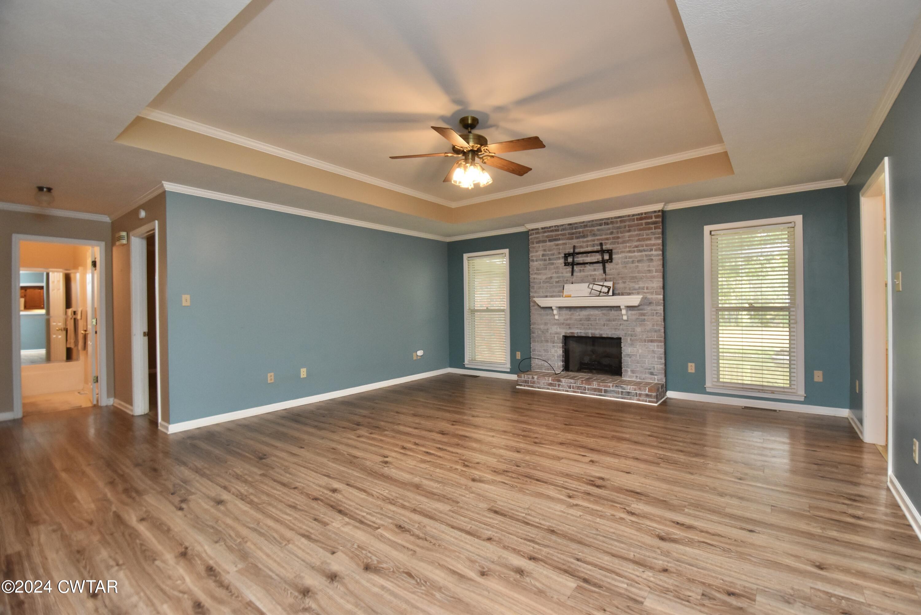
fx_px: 384
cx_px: 460
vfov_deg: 77.3
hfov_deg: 100.4
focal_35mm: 15
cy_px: 308
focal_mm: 10
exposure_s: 1/125
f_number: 4
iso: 900
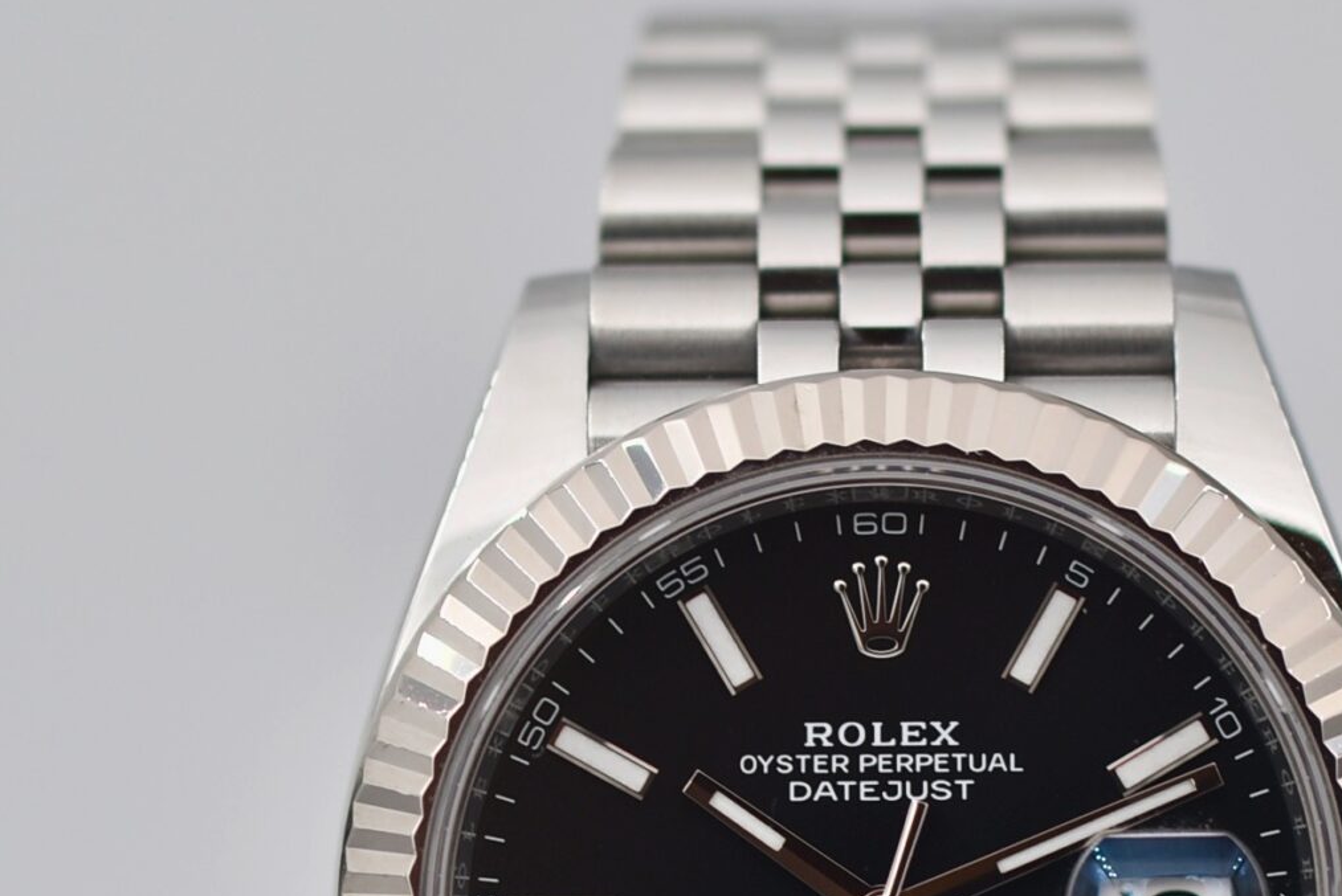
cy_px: 976
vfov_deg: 4.0
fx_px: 12720
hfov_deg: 6.0
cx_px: 953
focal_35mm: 341
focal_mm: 90
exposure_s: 1/100
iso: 100
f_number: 3.3
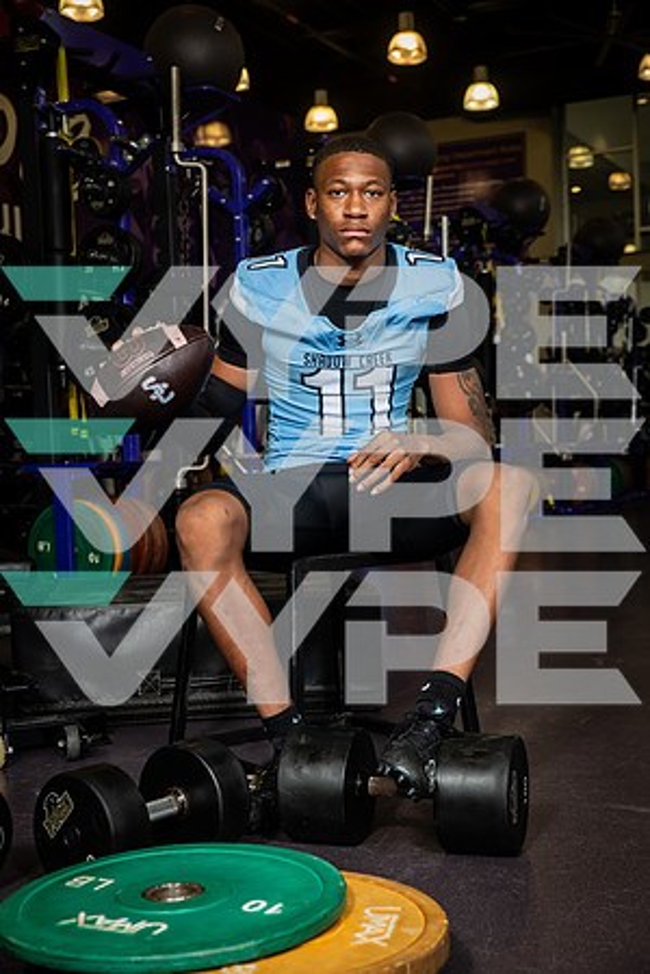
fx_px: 1408
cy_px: 487
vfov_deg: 38.2
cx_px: 325
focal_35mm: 52
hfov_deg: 26.0
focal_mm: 52
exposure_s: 1/250
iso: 500
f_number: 5.6
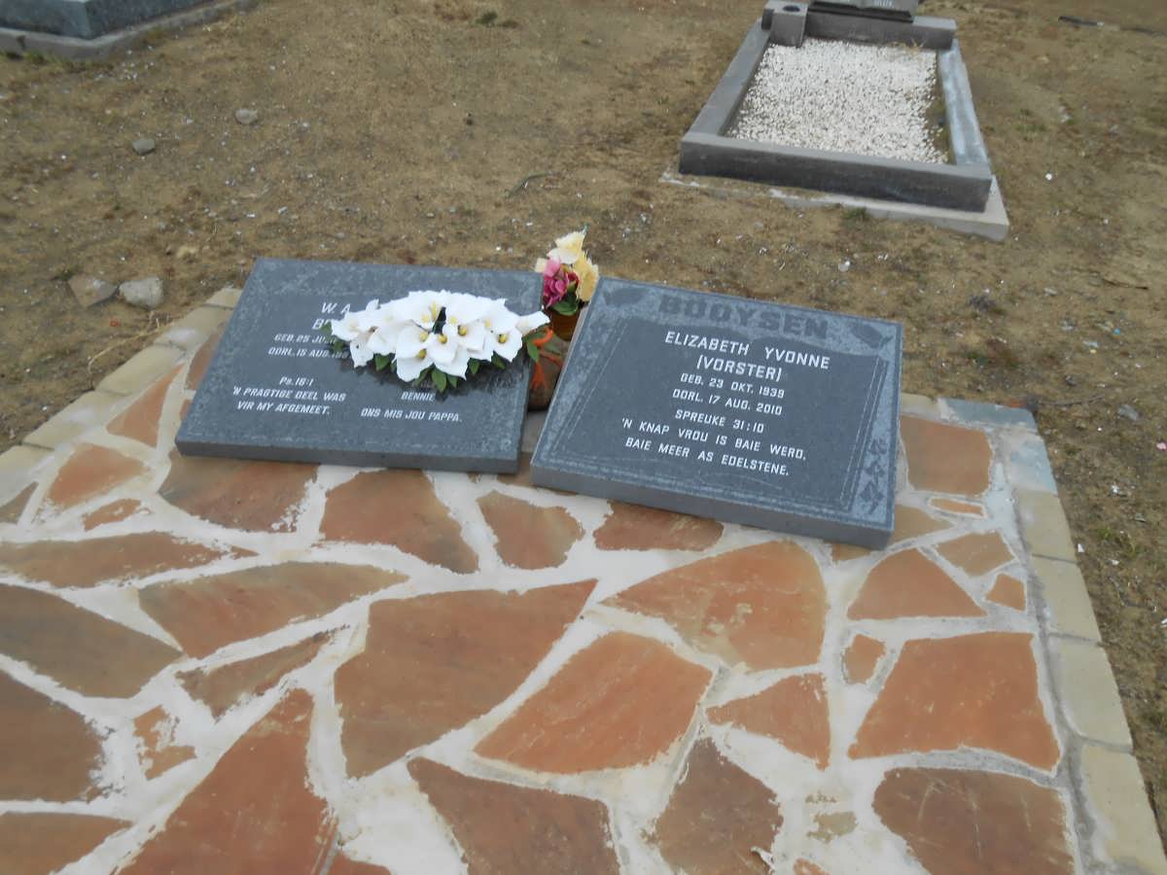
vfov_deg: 46.8
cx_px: 584
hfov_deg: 60.0
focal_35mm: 30
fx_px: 1011
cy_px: 438
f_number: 3.8
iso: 80
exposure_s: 1/80
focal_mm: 5.3
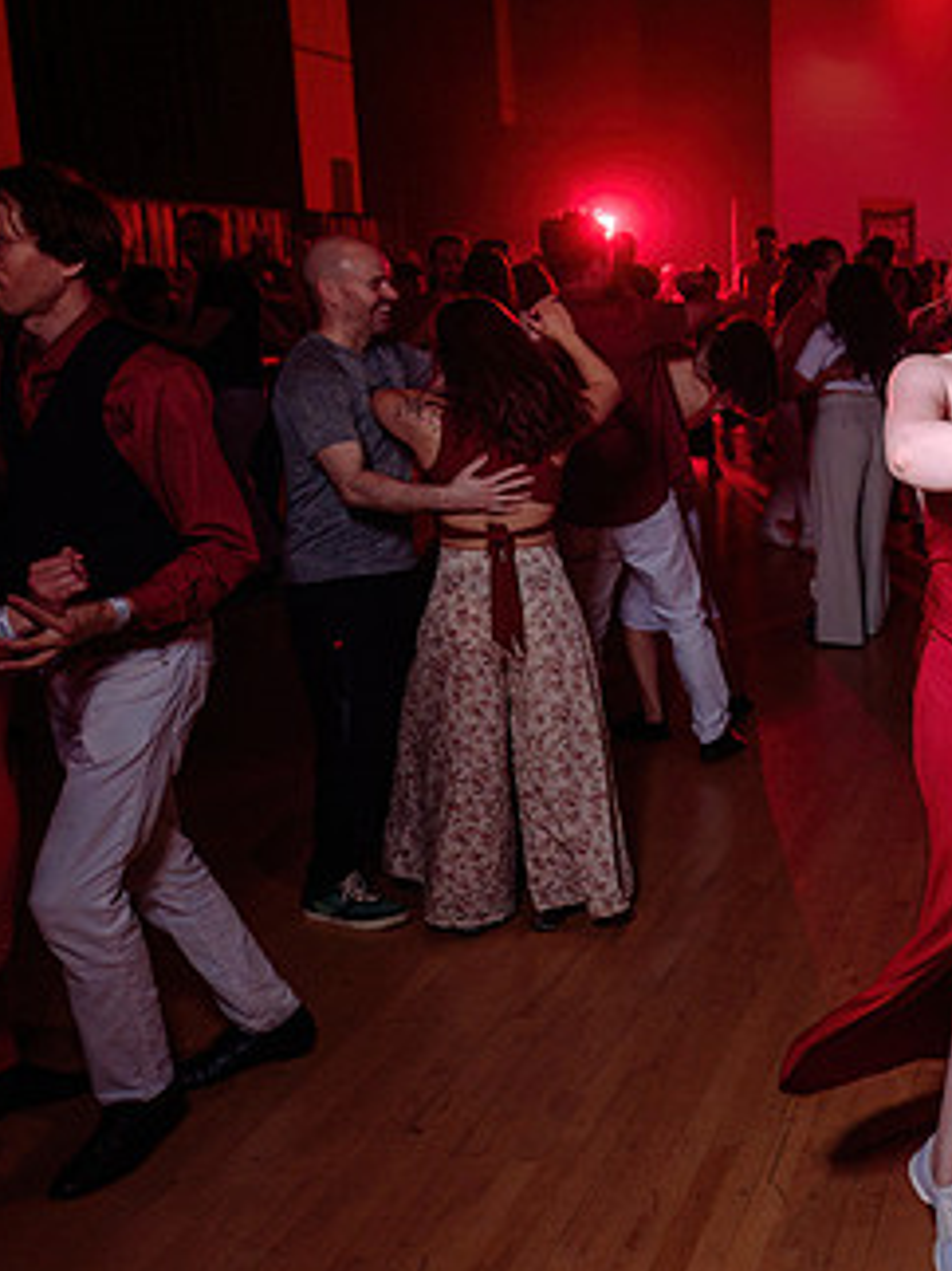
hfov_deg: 28.8
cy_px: 529
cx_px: 1117
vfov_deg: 42.8
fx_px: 1615
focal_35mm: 44
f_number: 2.8
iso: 800
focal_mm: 24
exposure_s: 1/60
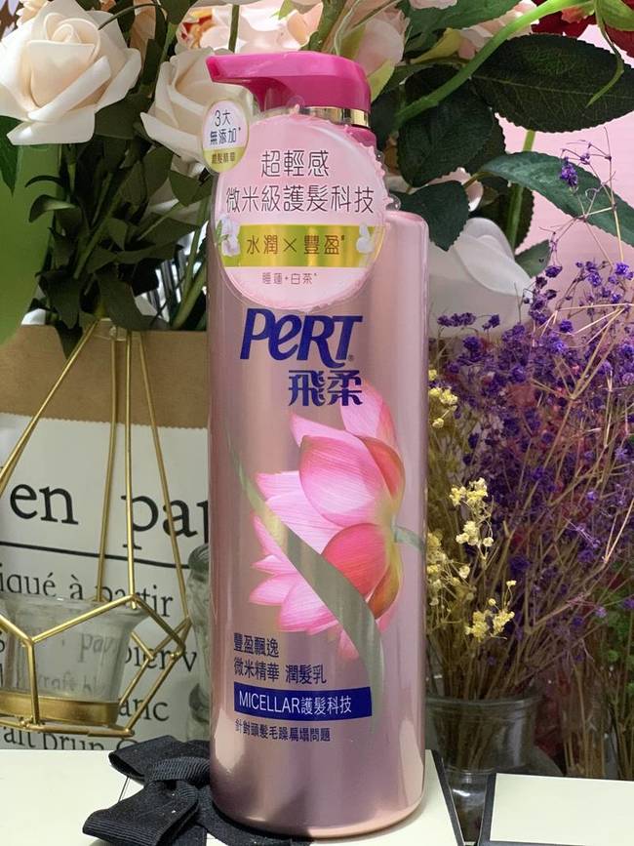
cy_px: 423
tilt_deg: -5.1
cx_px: 317
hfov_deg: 28.0
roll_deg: -0.3
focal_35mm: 52
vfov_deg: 36.8
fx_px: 1270
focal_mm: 6
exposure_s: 1/38
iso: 500
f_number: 2.4
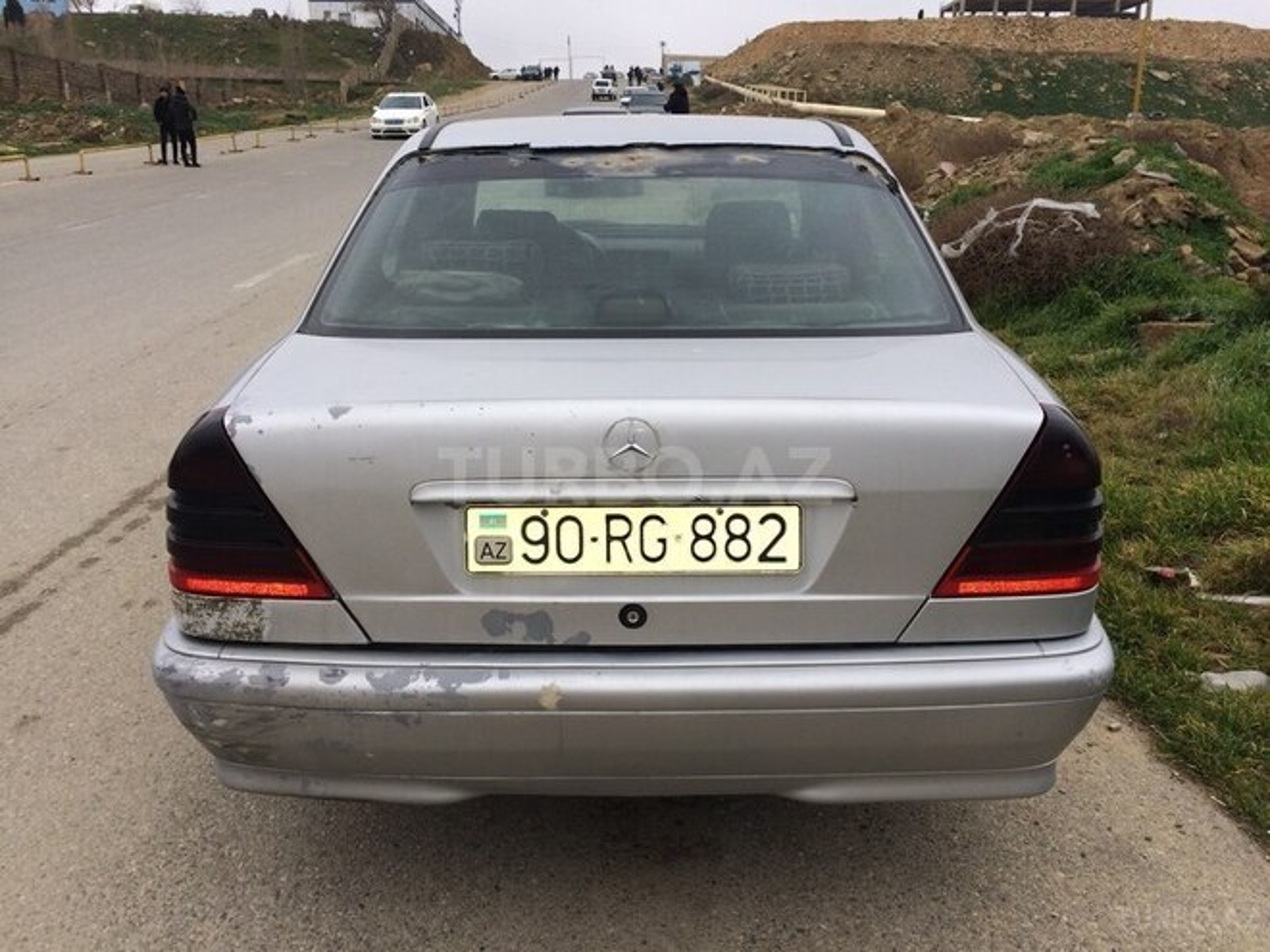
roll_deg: +0.5
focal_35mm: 29
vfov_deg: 48.2
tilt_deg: -11.1
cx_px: 635
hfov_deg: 61.7
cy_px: 476
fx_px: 1064
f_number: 2.2
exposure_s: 1/507
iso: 32
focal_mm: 4.15
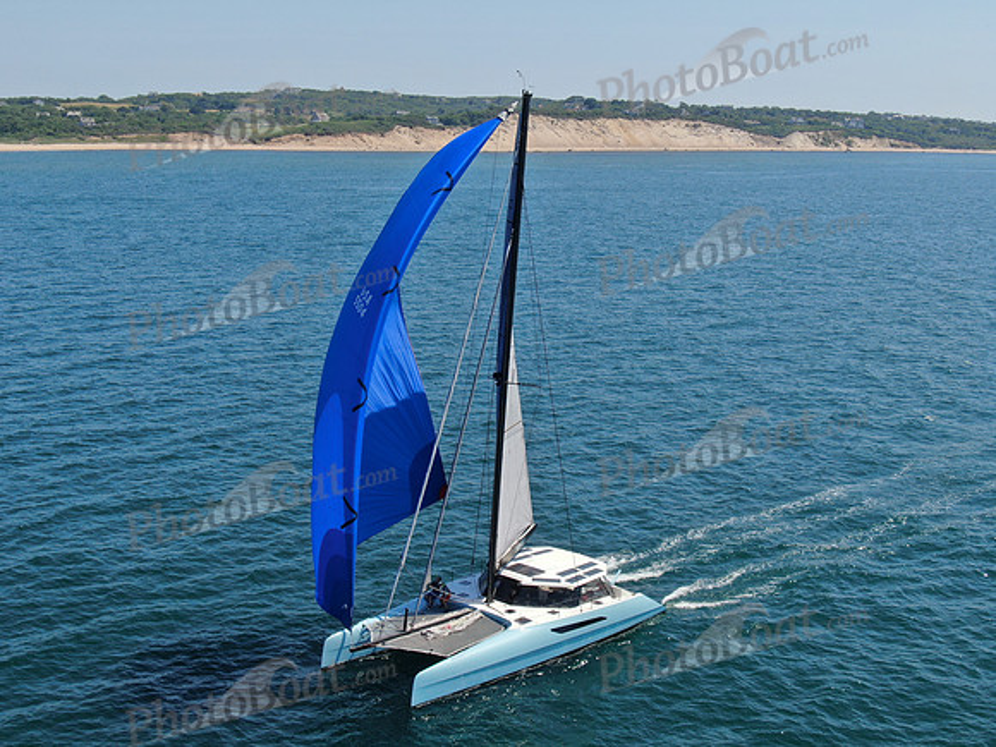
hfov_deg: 39.7
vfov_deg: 30.3
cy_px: 374
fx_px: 1381
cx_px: 498
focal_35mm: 48
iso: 100
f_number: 3.8
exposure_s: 1/800
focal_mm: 8.6
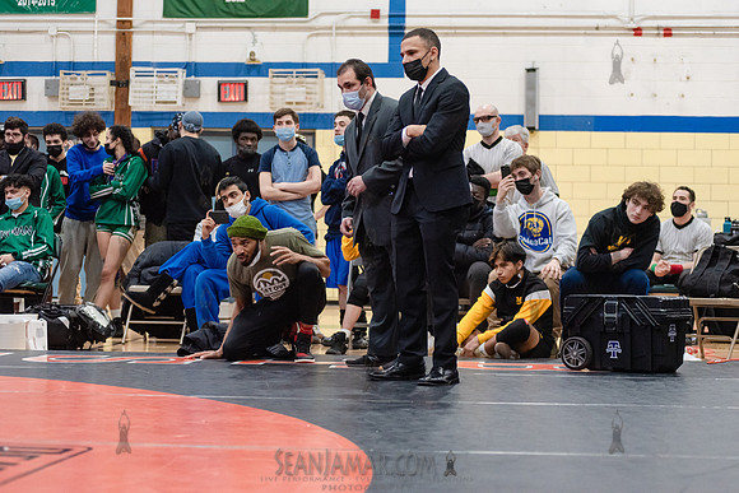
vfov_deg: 17.1
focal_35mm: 80
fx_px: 1643
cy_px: 246
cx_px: 370
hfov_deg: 25.4
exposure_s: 1/400
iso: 4000
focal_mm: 80
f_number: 3.5
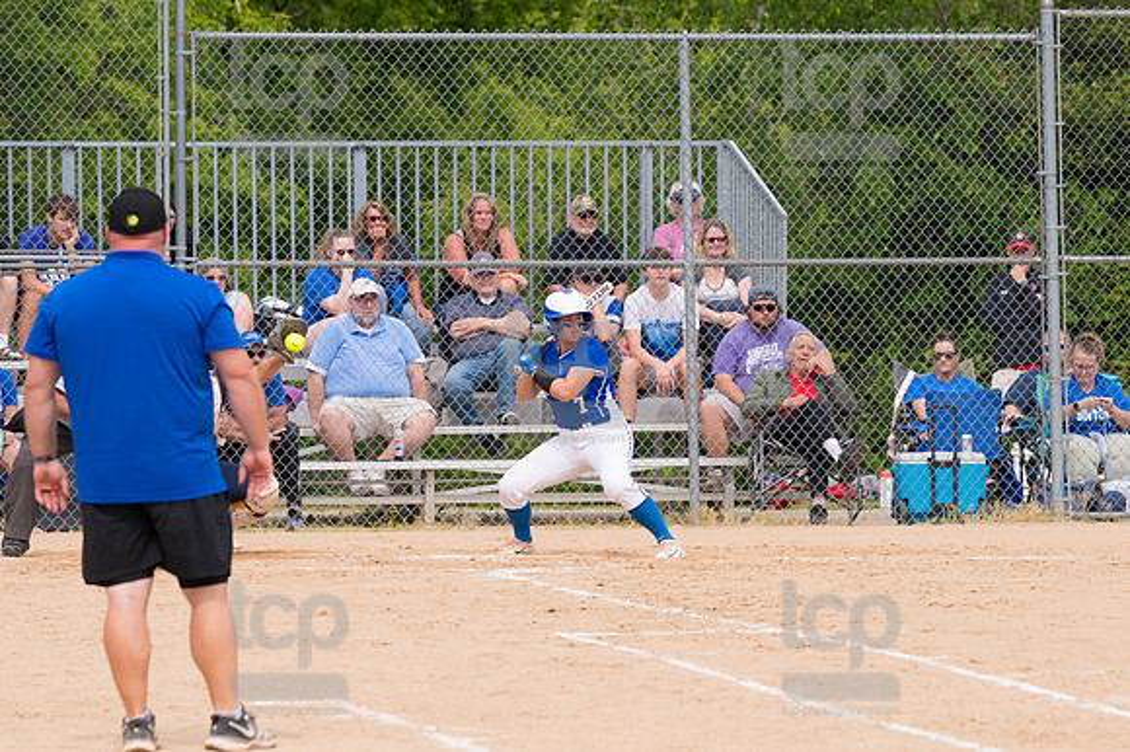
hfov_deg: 6.9
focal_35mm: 300
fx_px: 9411
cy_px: 376
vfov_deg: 4.6
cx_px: 565
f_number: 5.6
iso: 320
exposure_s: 1/1600
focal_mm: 200
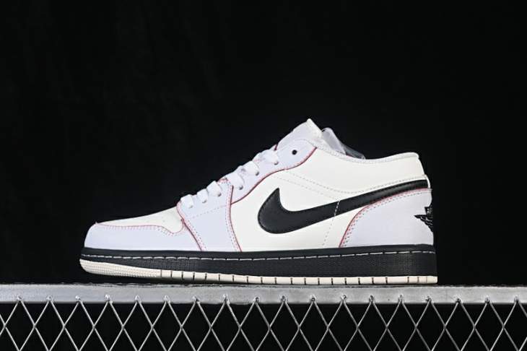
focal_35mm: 75
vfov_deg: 18.2
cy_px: 176
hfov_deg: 27.0
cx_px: 264
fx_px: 1097
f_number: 8
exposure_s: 1/80
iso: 160
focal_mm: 50
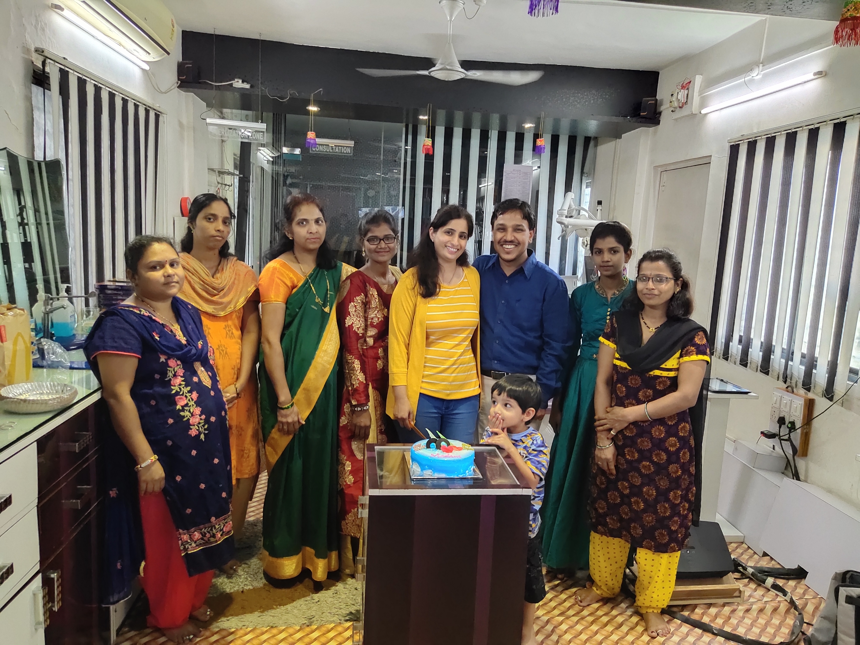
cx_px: 430
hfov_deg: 69.4
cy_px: 322
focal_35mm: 25
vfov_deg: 54.9
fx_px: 621
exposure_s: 1/50
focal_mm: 4.71
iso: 405
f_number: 1.8
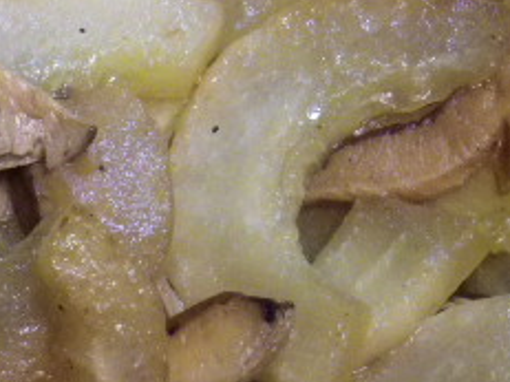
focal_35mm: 136
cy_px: 314
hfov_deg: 14.4
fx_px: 2003
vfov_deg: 10.9
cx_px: 84
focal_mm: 8.7
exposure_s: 1/60
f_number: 4.2
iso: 800
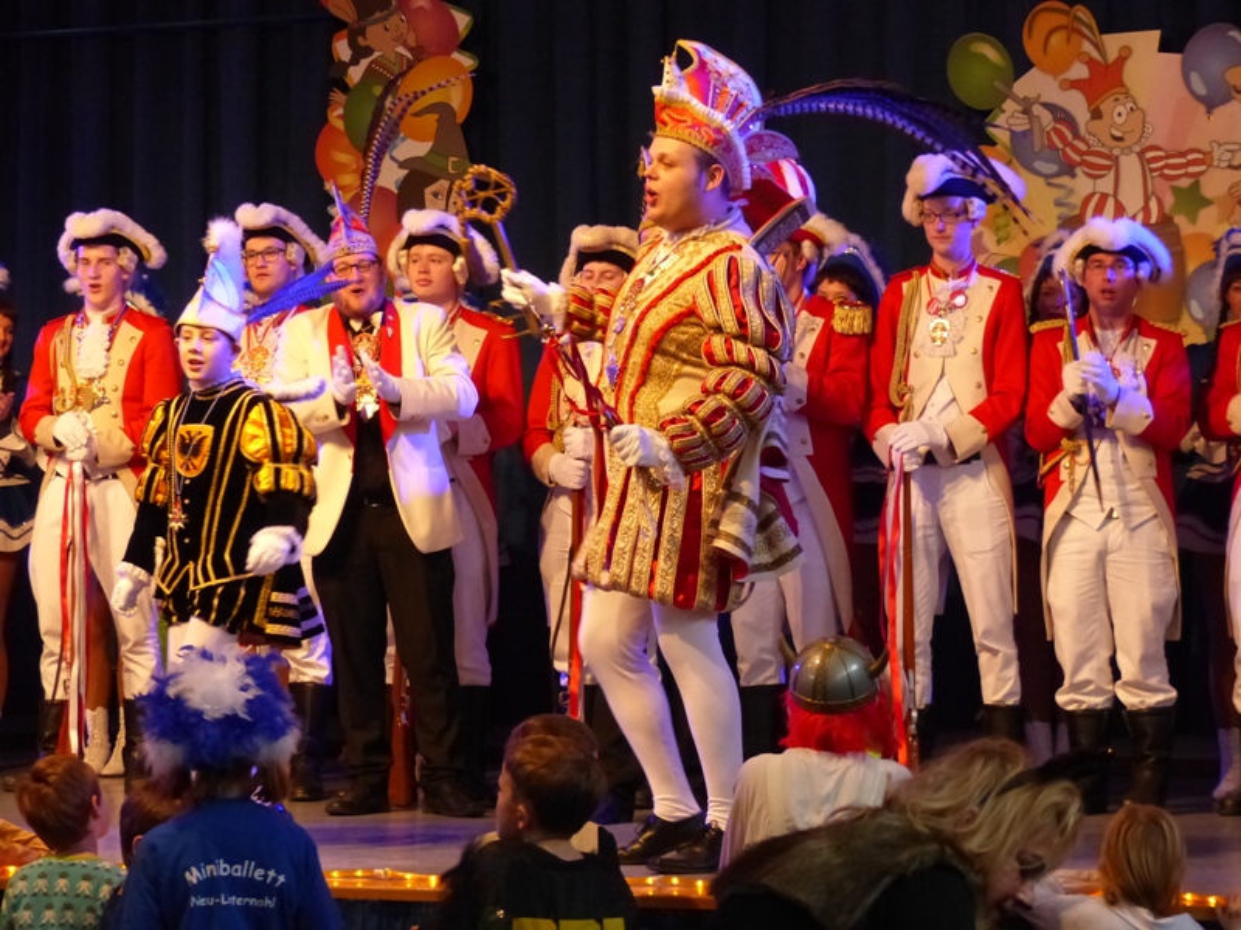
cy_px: 465
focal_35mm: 102
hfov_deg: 19.3
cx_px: 620
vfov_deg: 14.5
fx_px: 3657
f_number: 2.8
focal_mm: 18.3
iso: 800
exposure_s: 1/100
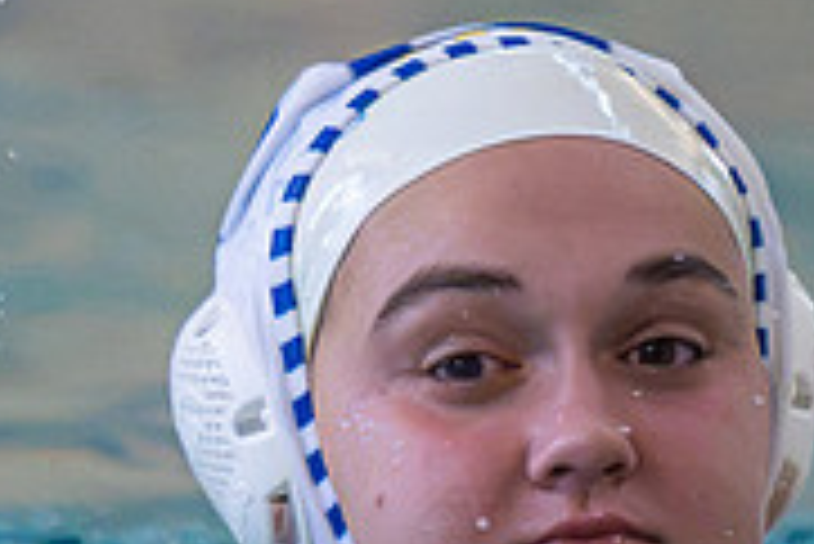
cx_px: 523
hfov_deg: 1.3
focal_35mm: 1642
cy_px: 42
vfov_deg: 0.8
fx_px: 37156
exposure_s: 1/1000
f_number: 4
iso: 12800
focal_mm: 280
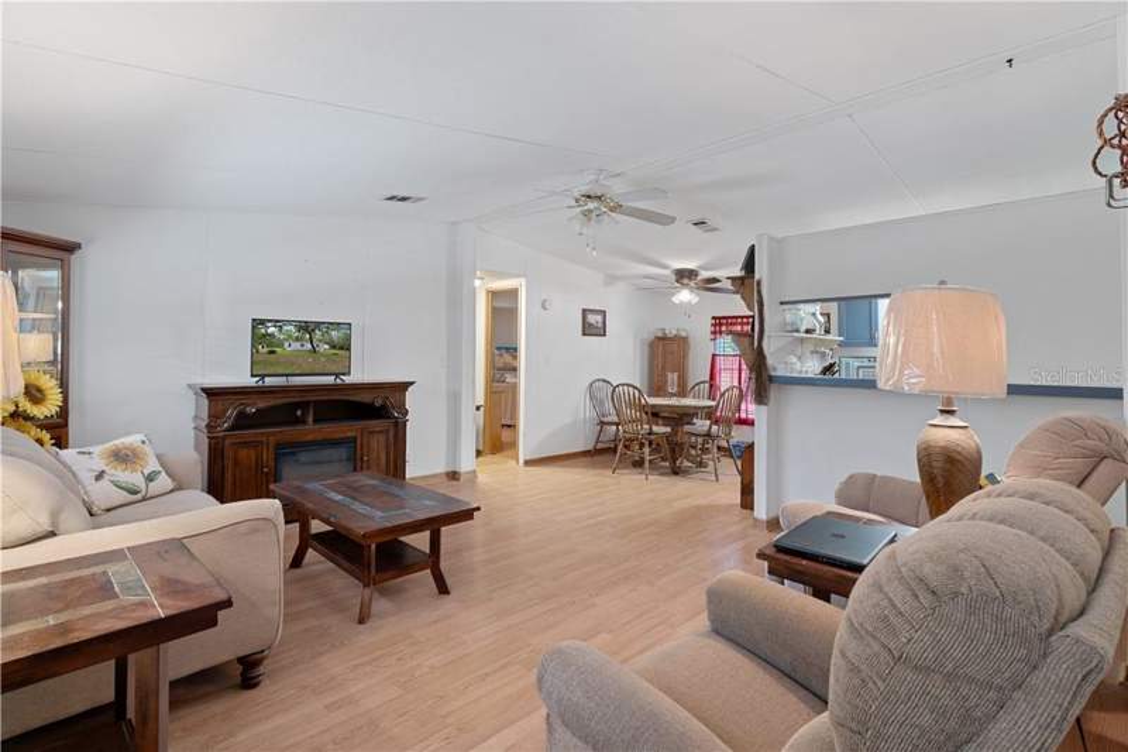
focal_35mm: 16
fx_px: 517
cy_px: 376
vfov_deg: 72.0
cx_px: 564
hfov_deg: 95.0
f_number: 8
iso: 250
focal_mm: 11
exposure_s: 2.5
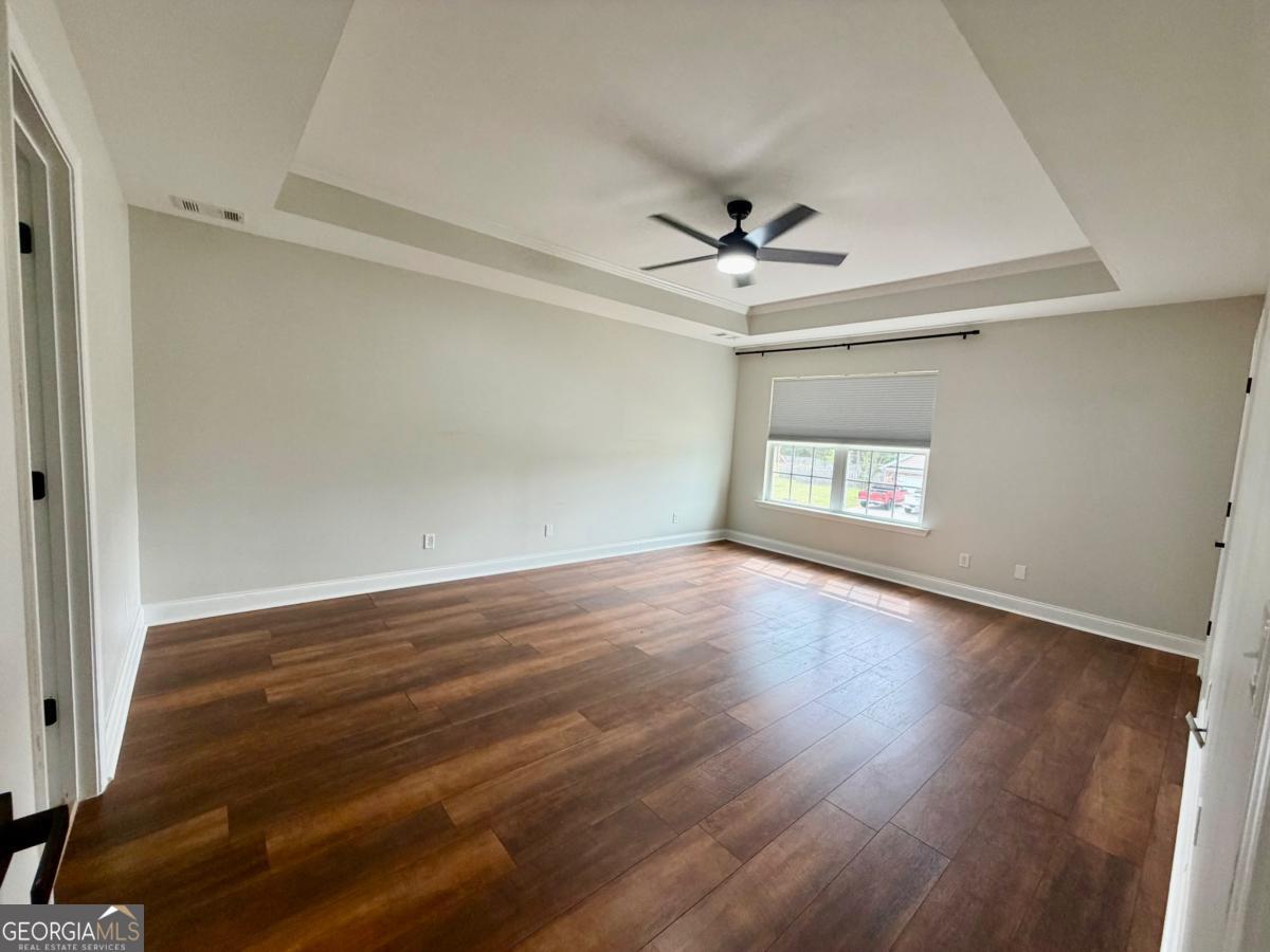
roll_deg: -2.9
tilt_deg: -6.1
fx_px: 514
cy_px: 476
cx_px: 635
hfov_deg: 102.1
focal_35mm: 14
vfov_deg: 85.7
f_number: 2.2
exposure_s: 1/60
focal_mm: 2.22
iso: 200
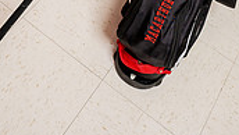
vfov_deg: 13.2
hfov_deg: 28.6
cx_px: 129
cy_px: -167
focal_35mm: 74
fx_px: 469
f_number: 5.6
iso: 250
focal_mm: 27
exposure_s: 1/200
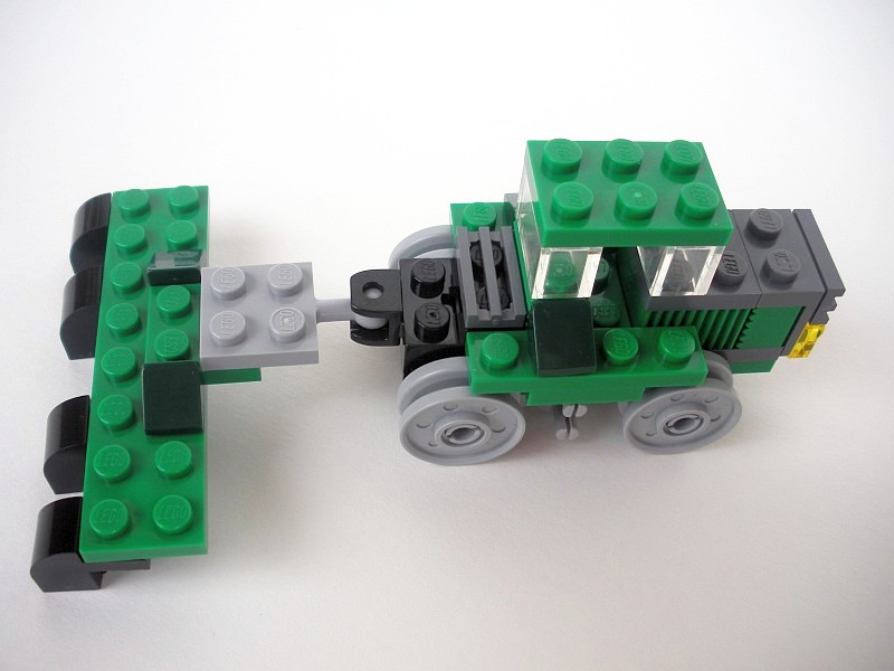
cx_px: 447
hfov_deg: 52.6
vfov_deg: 40.7
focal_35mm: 35
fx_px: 904
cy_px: 336
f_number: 3.5
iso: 64
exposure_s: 1/89.6
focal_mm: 6.3
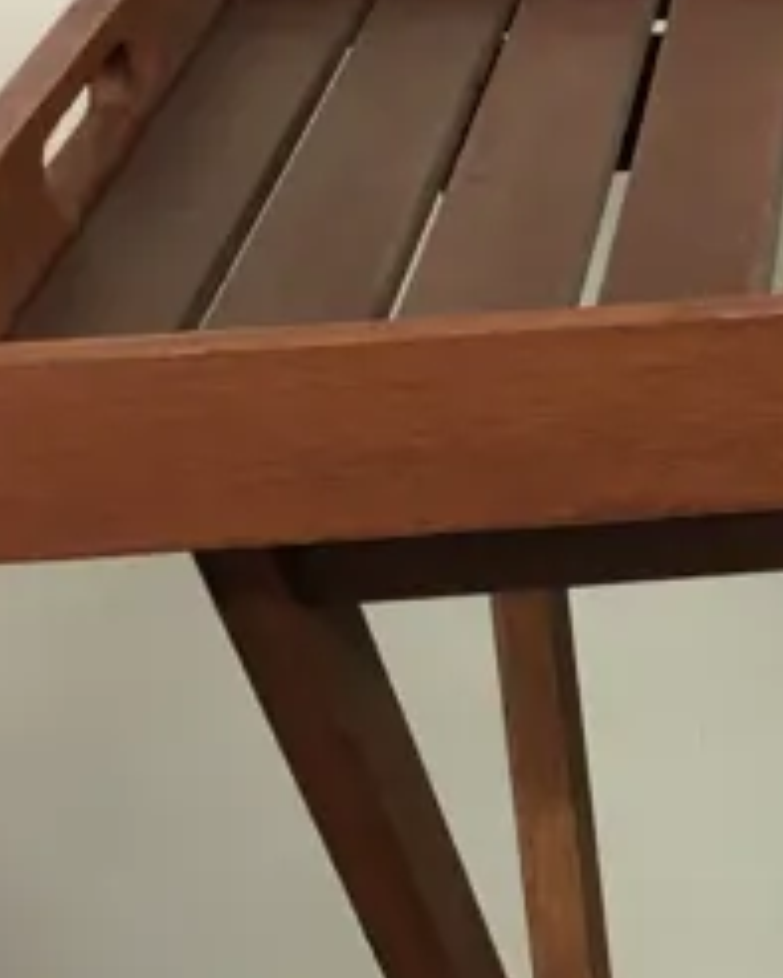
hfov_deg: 12.2
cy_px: 807
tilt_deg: -29.9
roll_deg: +2.6
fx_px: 3416
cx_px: 1328
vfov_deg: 16.2
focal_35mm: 118
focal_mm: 4.15
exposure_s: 1/17
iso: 50
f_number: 2.2
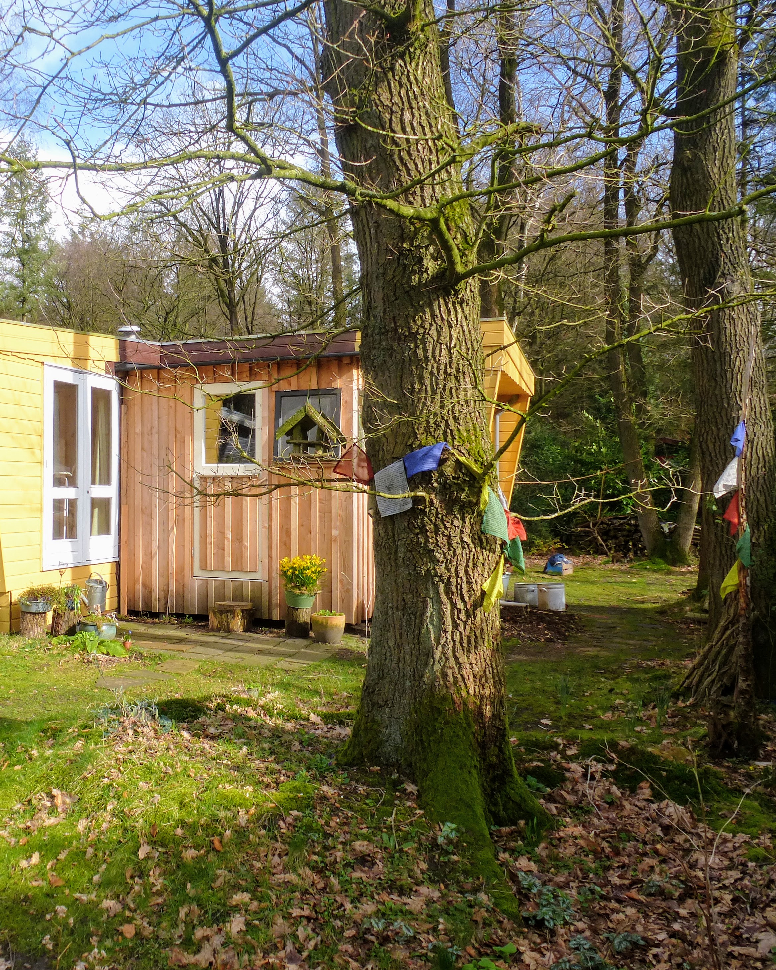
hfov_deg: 43.4
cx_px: 143
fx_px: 919
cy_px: 485
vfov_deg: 55.7
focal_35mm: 32
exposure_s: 1/320
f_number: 4
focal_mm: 4.3
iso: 100
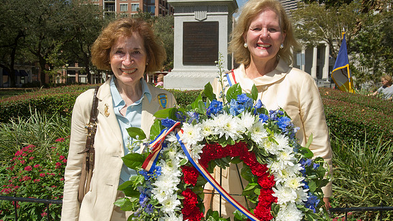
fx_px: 386
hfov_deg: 54.0
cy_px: 114
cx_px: 197
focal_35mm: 37
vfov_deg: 32.0
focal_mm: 35
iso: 200
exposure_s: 1/250
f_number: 10
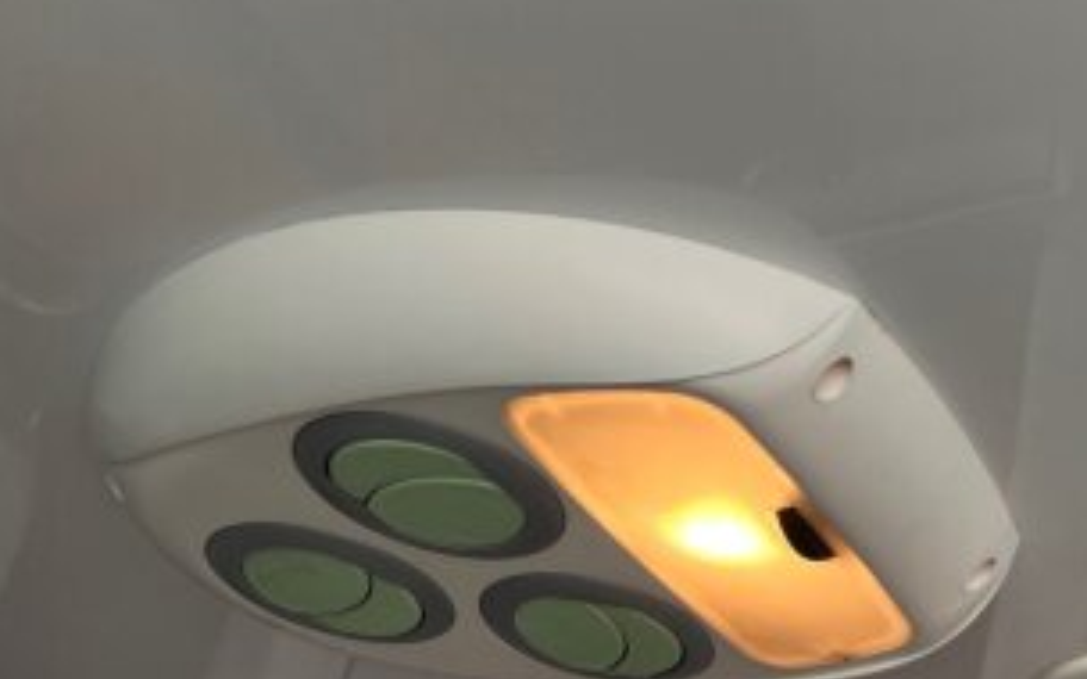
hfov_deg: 31.9
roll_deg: -2.6
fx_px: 1718
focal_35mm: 58
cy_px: 833
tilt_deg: +22.1
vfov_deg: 20.8
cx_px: 1130
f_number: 1.5
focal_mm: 5.7
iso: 40
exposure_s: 1/121
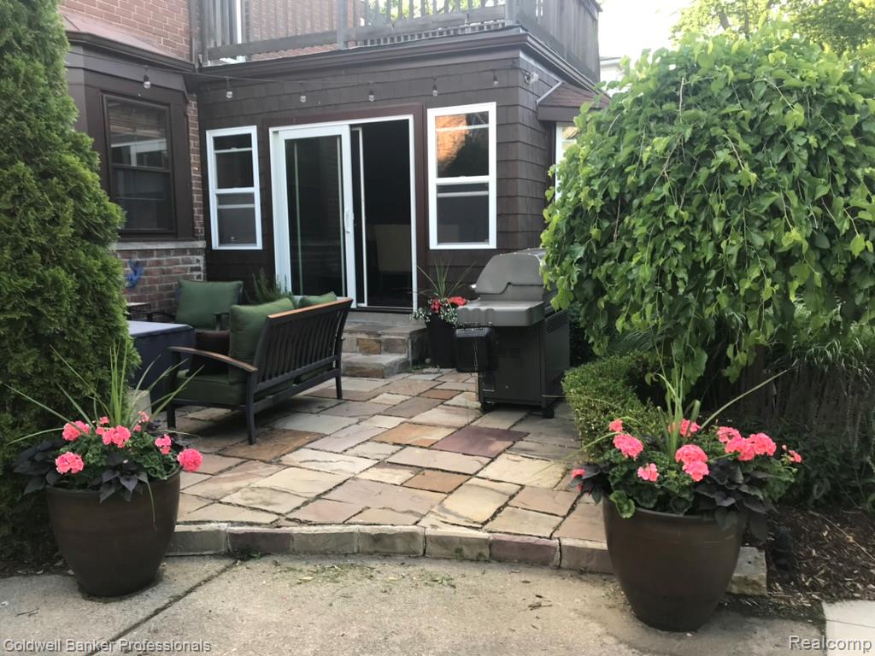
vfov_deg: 49.7
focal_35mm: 28
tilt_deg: -5.8
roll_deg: +2.0
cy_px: 328
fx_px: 708
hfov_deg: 63.4
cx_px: 438
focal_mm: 3.99
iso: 25
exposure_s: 1/120
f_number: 1.8
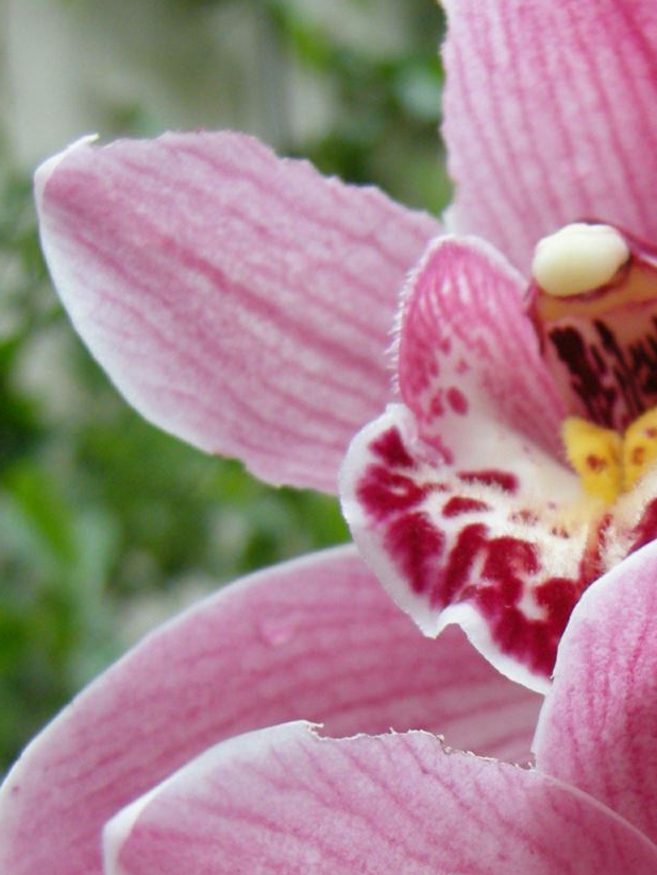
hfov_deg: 16.7
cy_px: 903
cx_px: 774
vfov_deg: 22.1
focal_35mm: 85
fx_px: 2151
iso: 182
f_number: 2.7
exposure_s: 1/59.8
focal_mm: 7.5
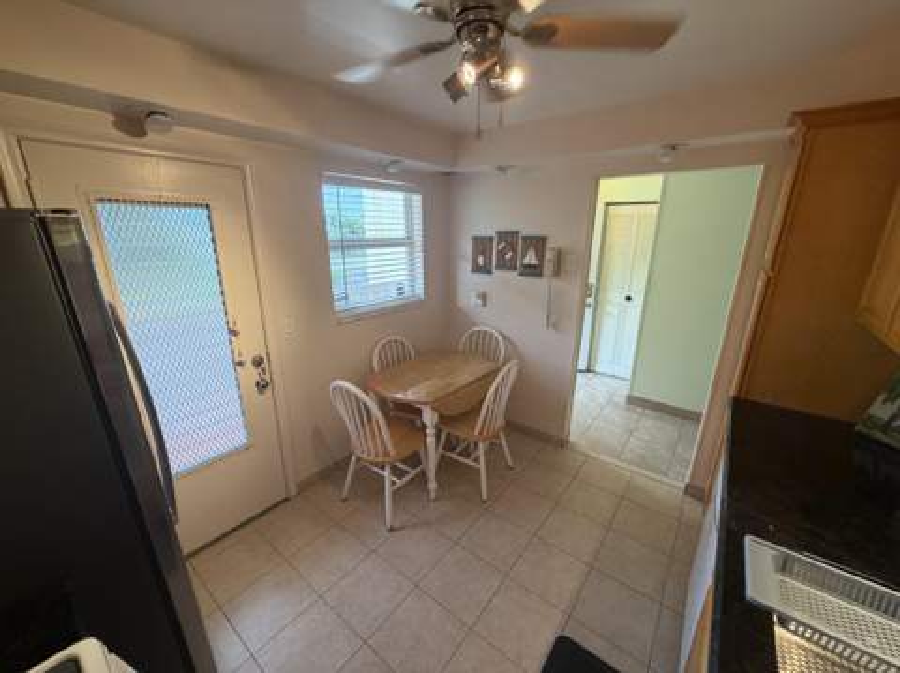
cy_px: 336
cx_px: 450
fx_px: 364
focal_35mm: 14
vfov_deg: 85.6
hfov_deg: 102.1
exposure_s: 1/60
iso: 250
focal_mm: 2.22
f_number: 2.2
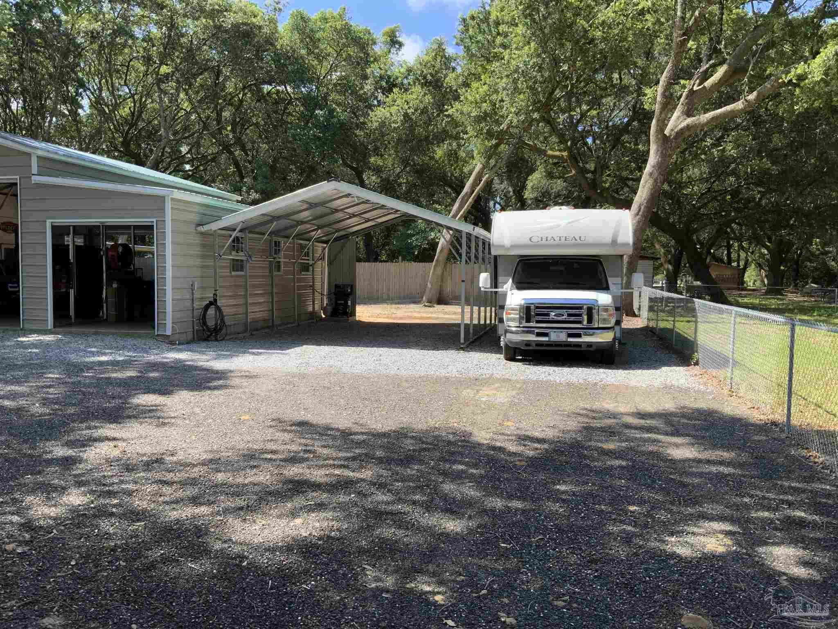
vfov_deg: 48.2
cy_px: 314
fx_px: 702
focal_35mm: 29
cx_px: 419
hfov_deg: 61.7
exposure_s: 1/439
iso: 16
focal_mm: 3
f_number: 1.8
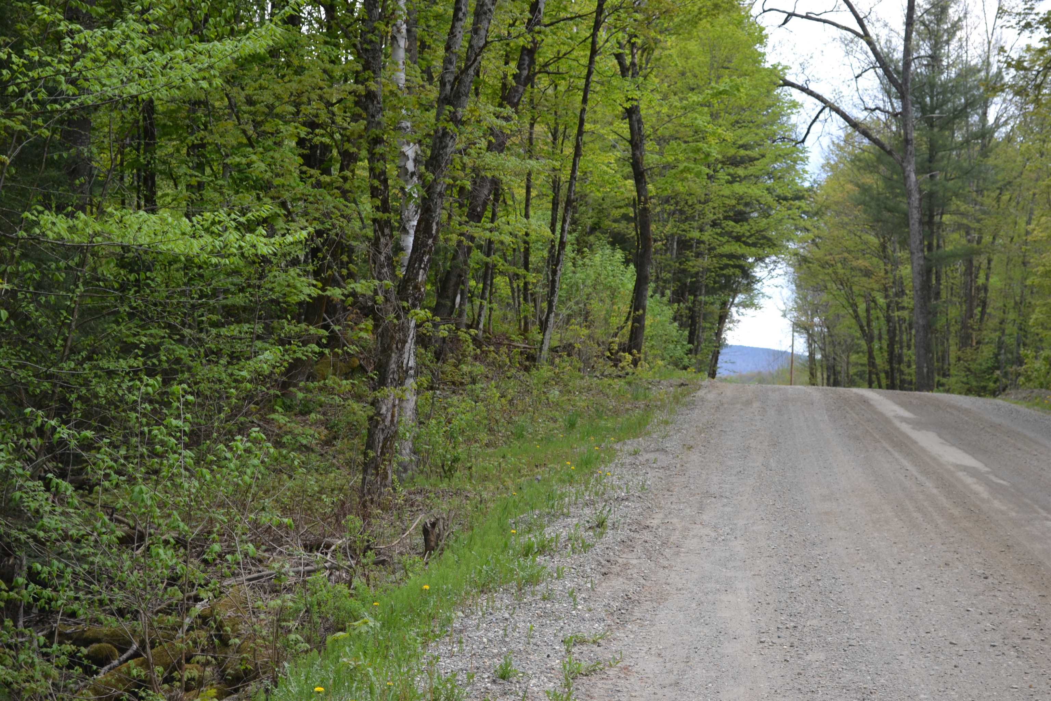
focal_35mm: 72
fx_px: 2102
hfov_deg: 28.1
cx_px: 526
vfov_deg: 18.9
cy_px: 350
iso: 160
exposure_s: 1/125
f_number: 5.6
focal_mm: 48
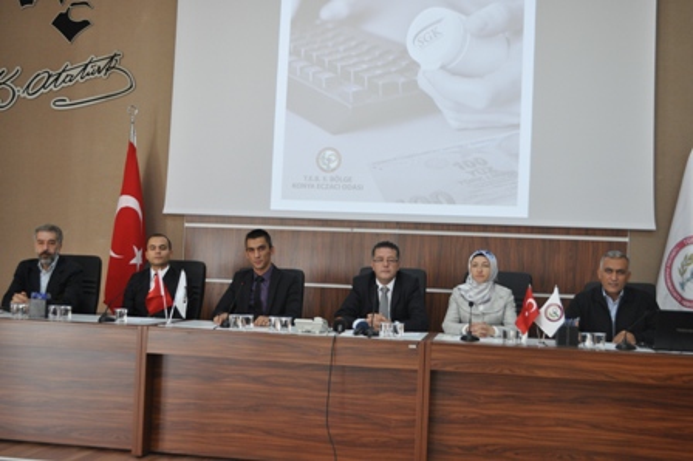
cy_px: 230
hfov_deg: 45.0
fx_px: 837
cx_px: 346
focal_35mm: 44
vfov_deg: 30.8
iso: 800
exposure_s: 1/40
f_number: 4.5
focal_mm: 29
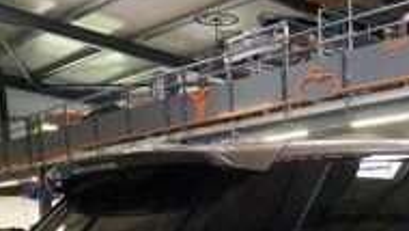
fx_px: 716
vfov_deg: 16.4
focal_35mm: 66
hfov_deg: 30.3
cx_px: 377
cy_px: 361
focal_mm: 12
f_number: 3.5
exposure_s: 1/60
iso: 640
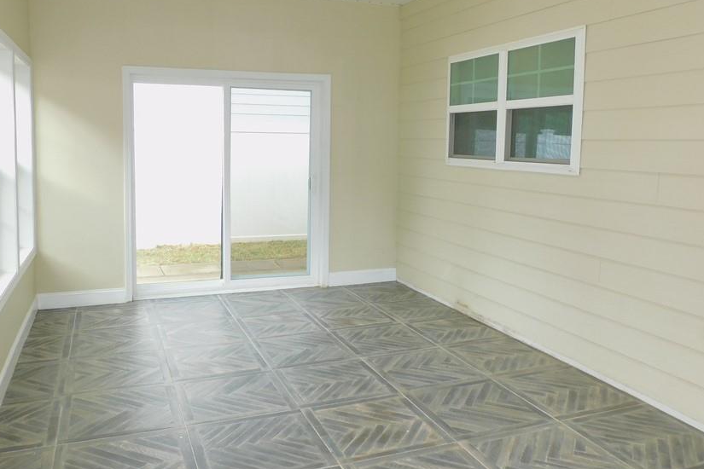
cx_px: 328
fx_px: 606
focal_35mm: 31
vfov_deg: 42.2
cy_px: 193
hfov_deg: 60.2
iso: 125
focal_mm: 4.3
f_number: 3.3
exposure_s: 1/80
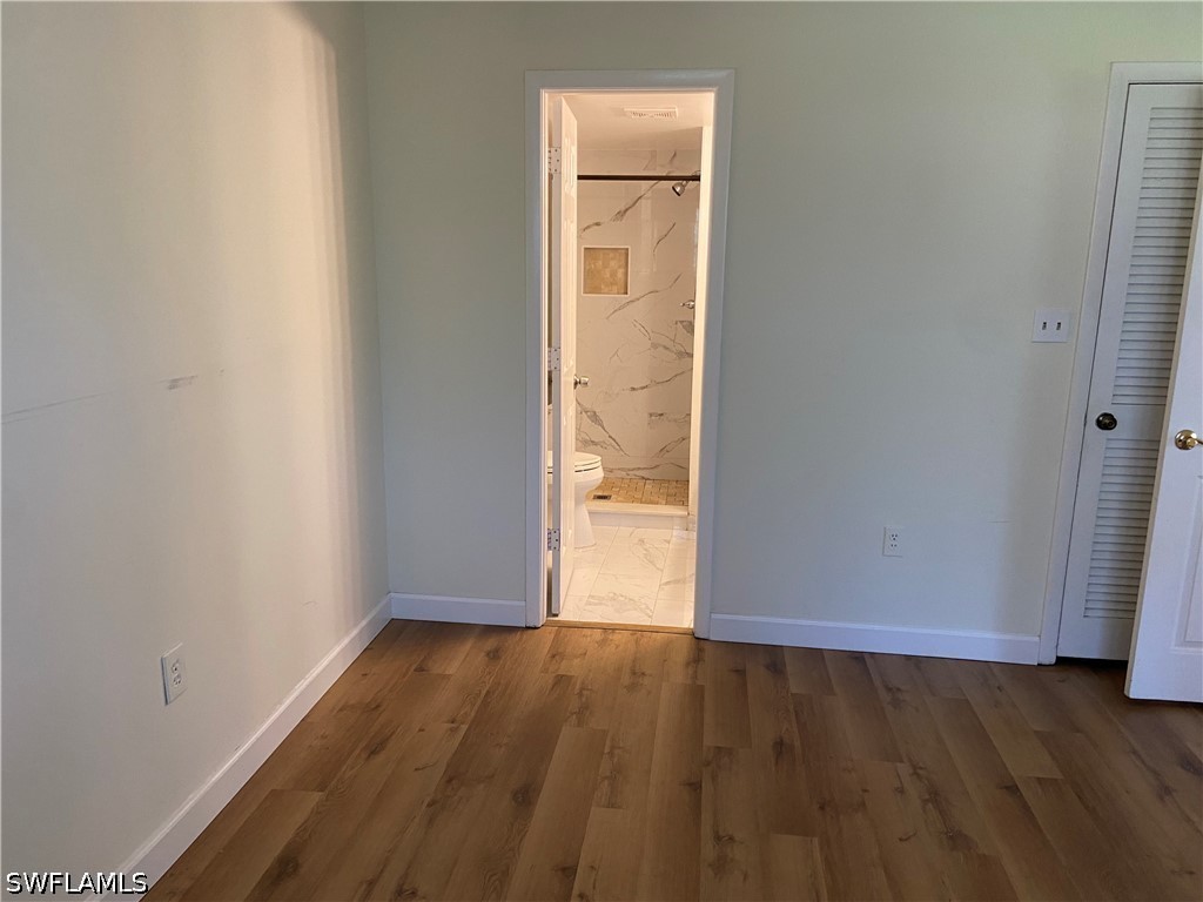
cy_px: 451
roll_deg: -1.4
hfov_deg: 67.3
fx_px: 904
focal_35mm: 26
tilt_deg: -13.2
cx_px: 602
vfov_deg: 53.1
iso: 125
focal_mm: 4.25
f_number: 1.8
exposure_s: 1/60
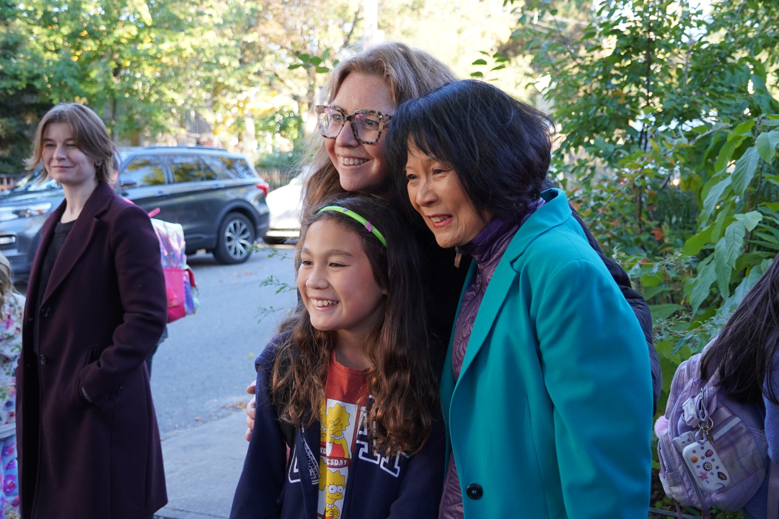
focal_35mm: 42
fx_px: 909
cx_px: 390
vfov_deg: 31.9
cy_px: 260
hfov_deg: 46.4
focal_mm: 28
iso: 640
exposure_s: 1/160
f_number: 4.5
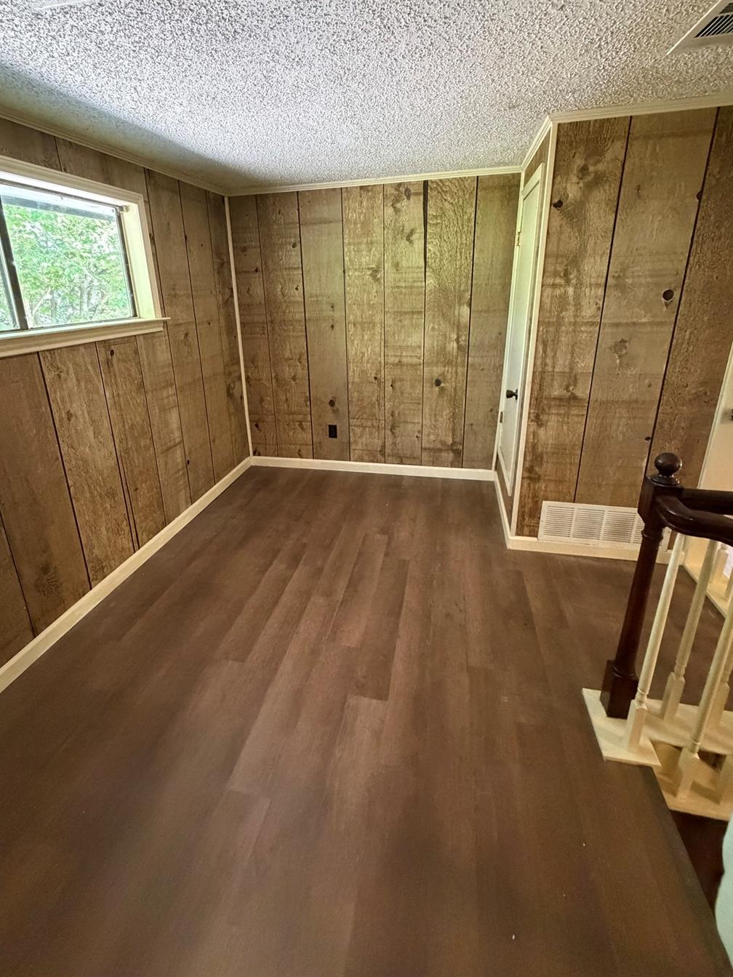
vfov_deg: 94.1
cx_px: 349
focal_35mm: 16
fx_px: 452
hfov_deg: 78.1
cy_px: 433
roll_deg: +1.6
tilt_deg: -17.2
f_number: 2.2
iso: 1000
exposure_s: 1/60
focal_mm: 2.22
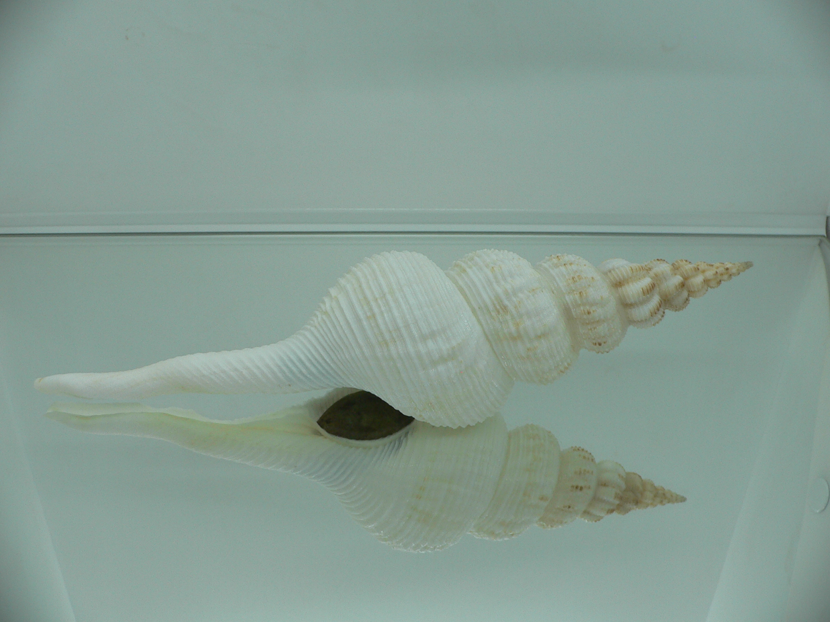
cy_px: 311
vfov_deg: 40.7
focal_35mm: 35
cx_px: 415
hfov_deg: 52.6
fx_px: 839
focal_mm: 4.6
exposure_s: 1/60
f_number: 2.8
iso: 80
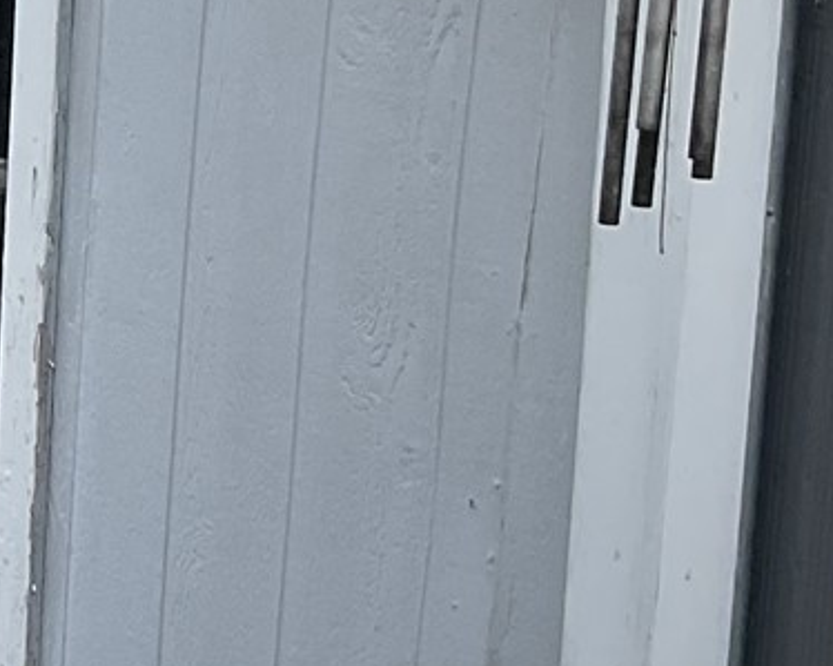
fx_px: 3820
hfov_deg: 11.5
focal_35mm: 155
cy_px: 91
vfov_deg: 9.9
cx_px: -677
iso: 16
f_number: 1.8
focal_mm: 3
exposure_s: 1/406
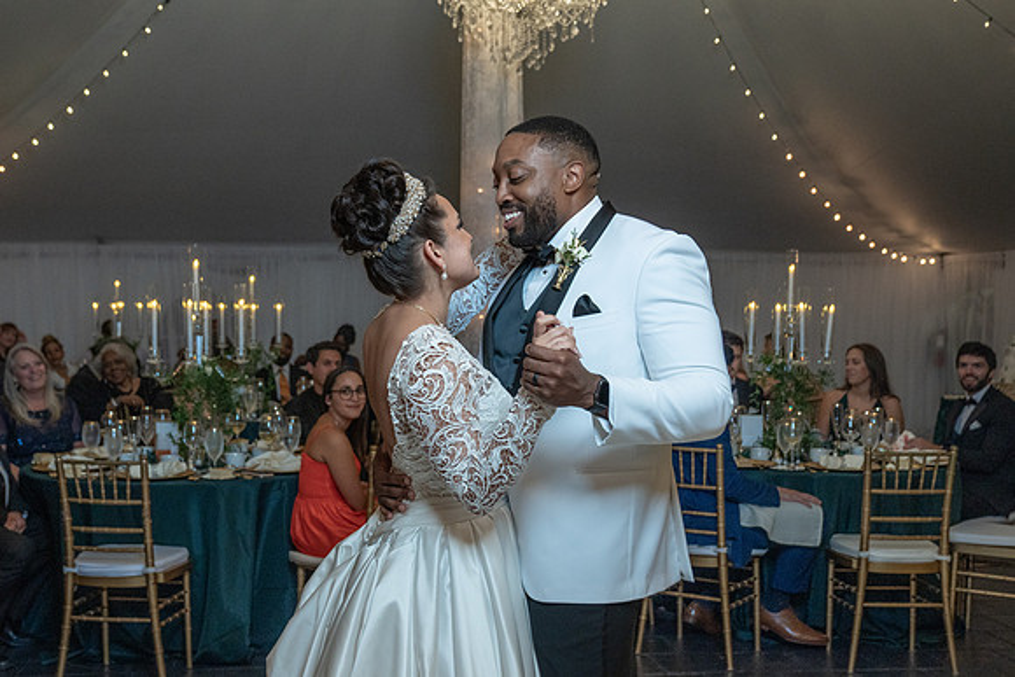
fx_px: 1303
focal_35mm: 46
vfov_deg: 29.1
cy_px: 357
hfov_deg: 42.5
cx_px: 438
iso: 2000
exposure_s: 1/200
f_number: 4
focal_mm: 39
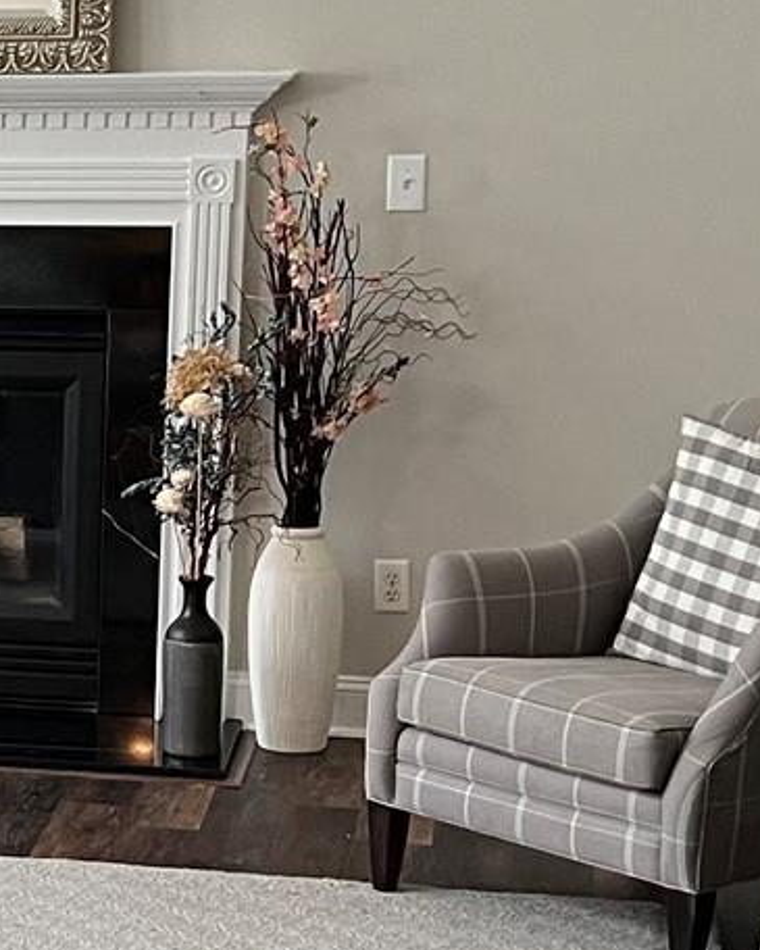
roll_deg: +0.9
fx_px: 3204
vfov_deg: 16.8
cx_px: -550
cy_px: 548
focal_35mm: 114
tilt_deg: -11.2
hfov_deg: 12.5
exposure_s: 1/60
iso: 125
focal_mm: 5.7
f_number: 1.5
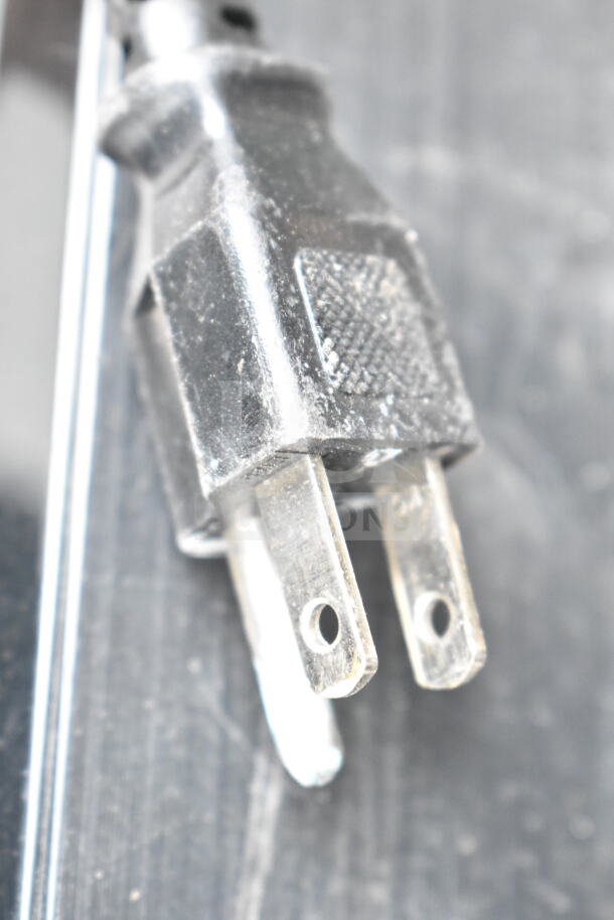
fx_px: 2109
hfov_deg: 16.6
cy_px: 460
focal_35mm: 82
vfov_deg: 24.6
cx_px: 307
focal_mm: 55
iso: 5000
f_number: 5.6
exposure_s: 1/100
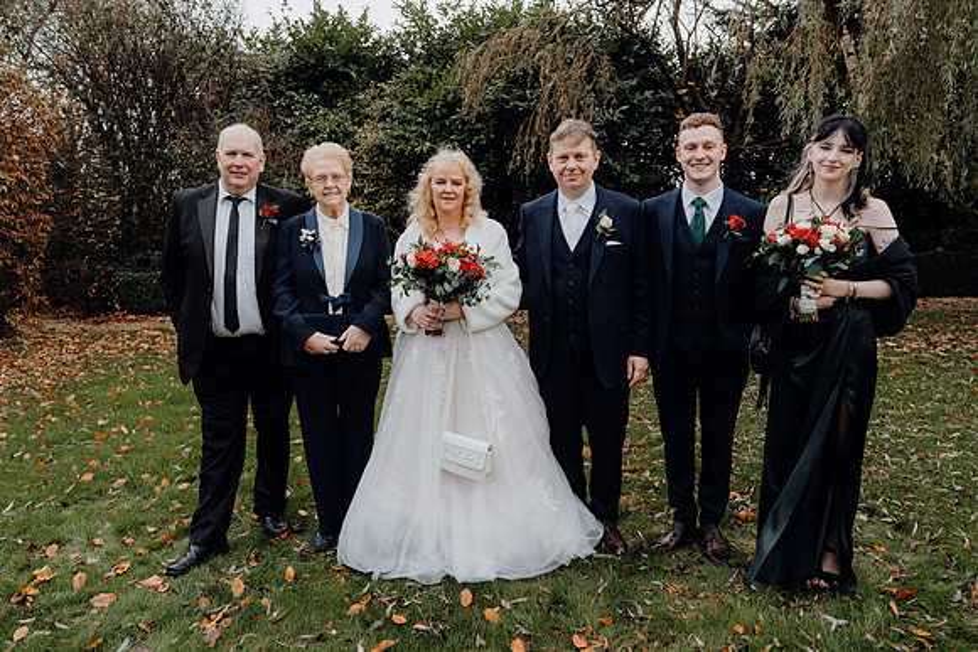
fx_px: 706
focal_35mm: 26
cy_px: 326
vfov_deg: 49.6
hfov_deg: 69.4
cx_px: 489
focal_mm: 26
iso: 3200
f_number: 5
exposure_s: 1/250
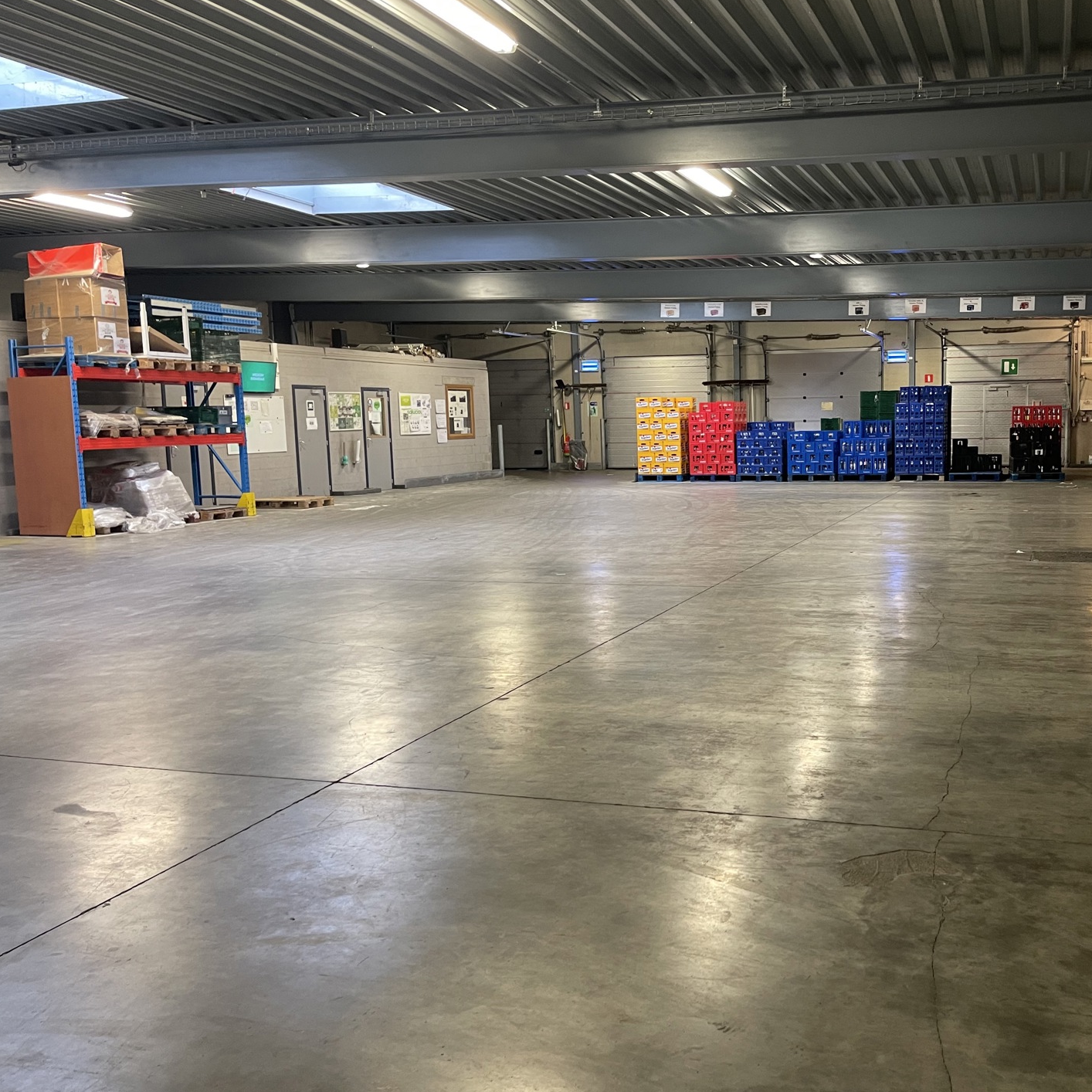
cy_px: 540
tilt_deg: -6.6
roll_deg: +1.0
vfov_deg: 54.0
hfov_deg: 52.9
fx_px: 1071
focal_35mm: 30
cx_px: 738
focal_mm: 5.1
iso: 250
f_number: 1.6
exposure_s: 1/50
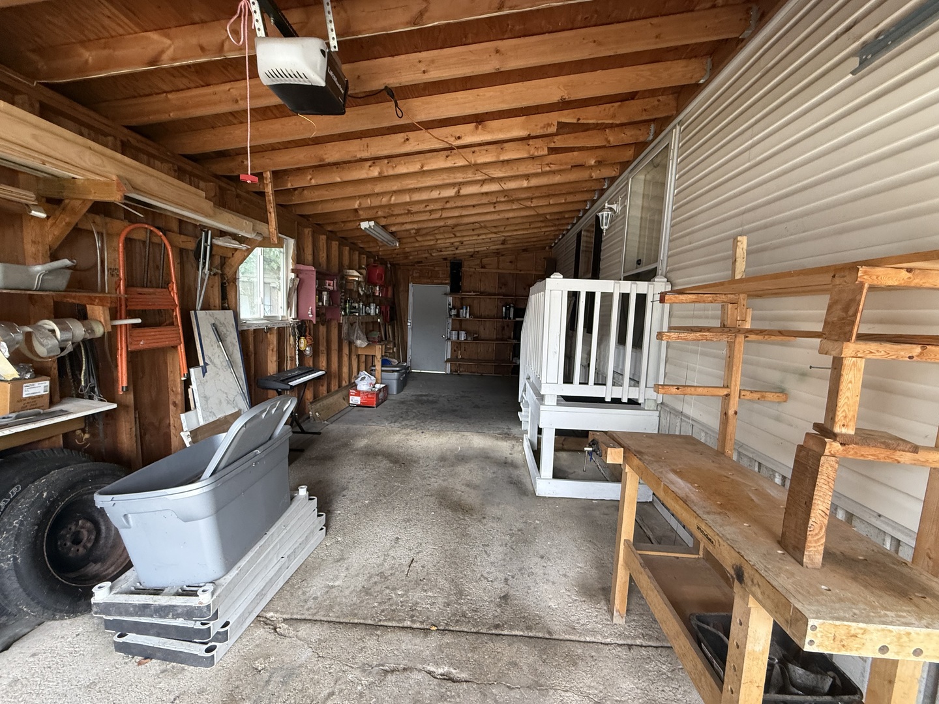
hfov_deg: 102.1
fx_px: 380
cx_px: 470
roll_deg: -2.7
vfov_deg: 85.7
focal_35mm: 14
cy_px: 352
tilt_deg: -6.0
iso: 320
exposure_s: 1/92
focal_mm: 2.22
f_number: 2.2
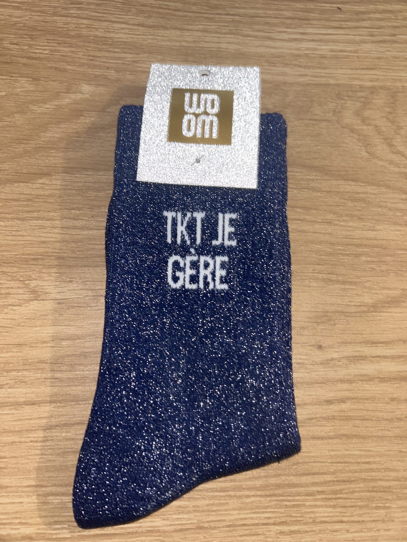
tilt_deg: -78.2
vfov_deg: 67.3
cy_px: 271
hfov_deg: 53.1
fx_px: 408
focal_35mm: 26
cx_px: 204
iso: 32
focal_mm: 5.7
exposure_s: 1/4
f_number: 1.5
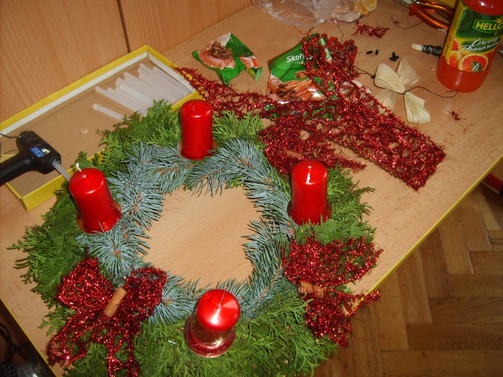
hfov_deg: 52.6
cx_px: 252
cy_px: 188
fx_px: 509
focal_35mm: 35
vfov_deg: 40.7
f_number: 2.8
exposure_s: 1/45
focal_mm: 5.8
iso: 100
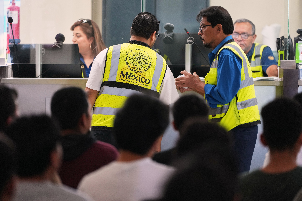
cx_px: 151
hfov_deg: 10.3
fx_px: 1678
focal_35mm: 200
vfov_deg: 6.9
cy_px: 100
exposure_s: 1/100
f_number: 2.8
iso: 1250
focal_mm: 200
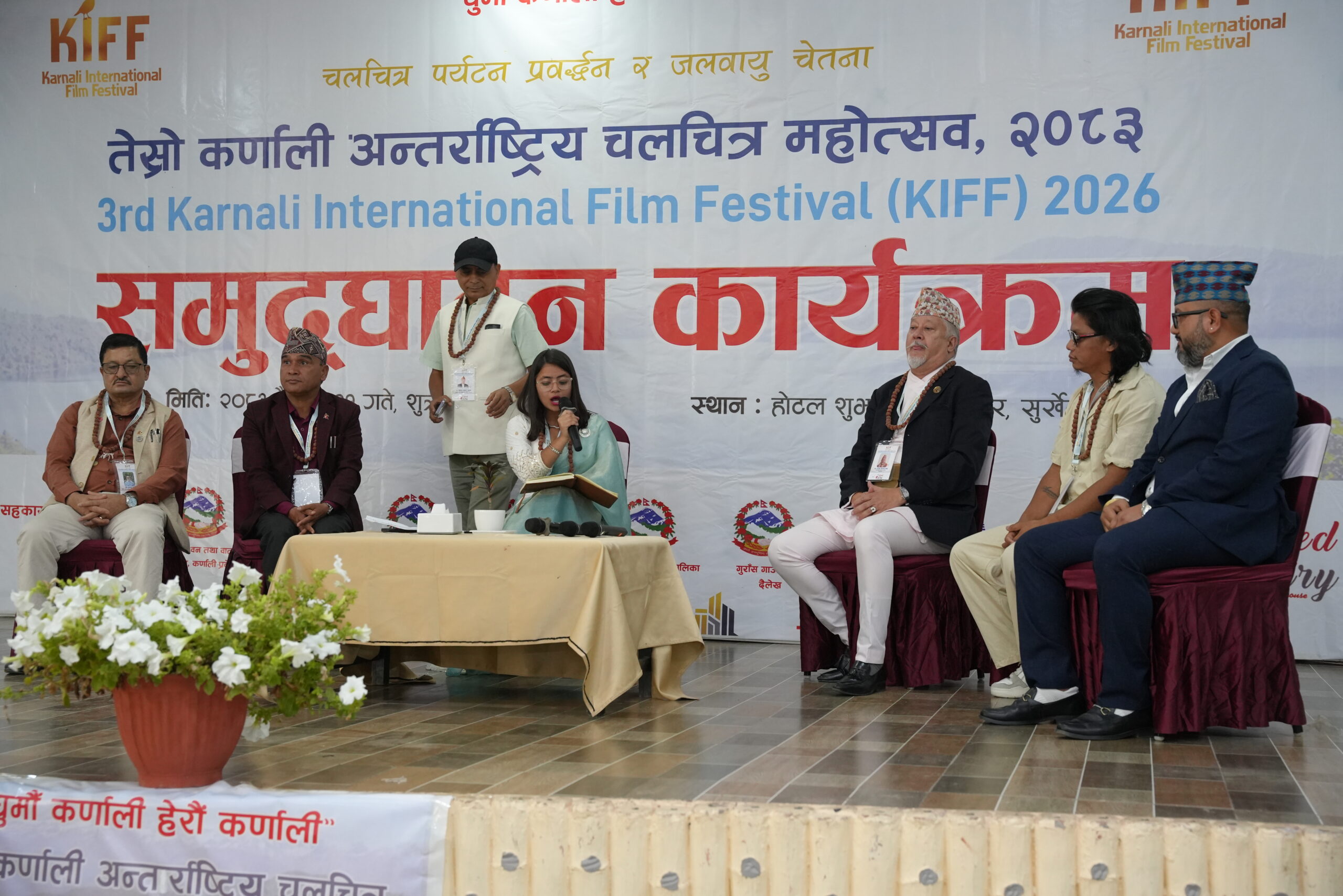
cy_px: 448
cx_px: 672
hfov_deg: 43.0
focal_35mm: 46
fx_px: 1705
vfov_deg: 29.4
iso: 3200
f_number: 4
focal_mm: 45.7
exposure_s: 1/160
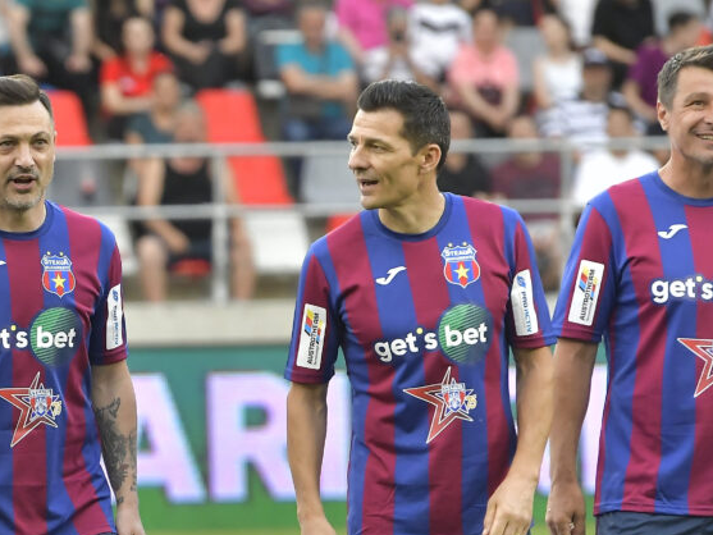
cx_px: -100
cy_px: 433
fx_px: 13808
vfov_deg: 2.2
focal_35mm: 670
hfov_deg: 3.0
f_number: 4
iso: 1600
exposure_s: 1/1600
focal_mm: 185
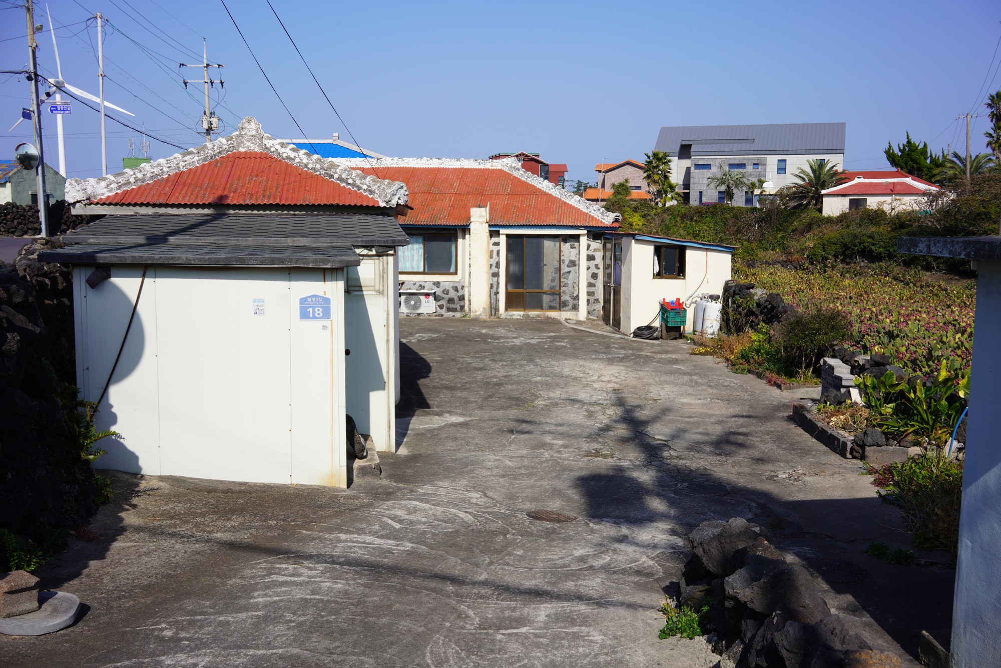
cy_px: 334
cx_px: 500
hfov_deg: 54.4
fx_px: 973
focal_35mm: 35
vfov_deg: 37.9
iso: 100
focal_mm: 35
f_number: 14
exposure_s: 1/100
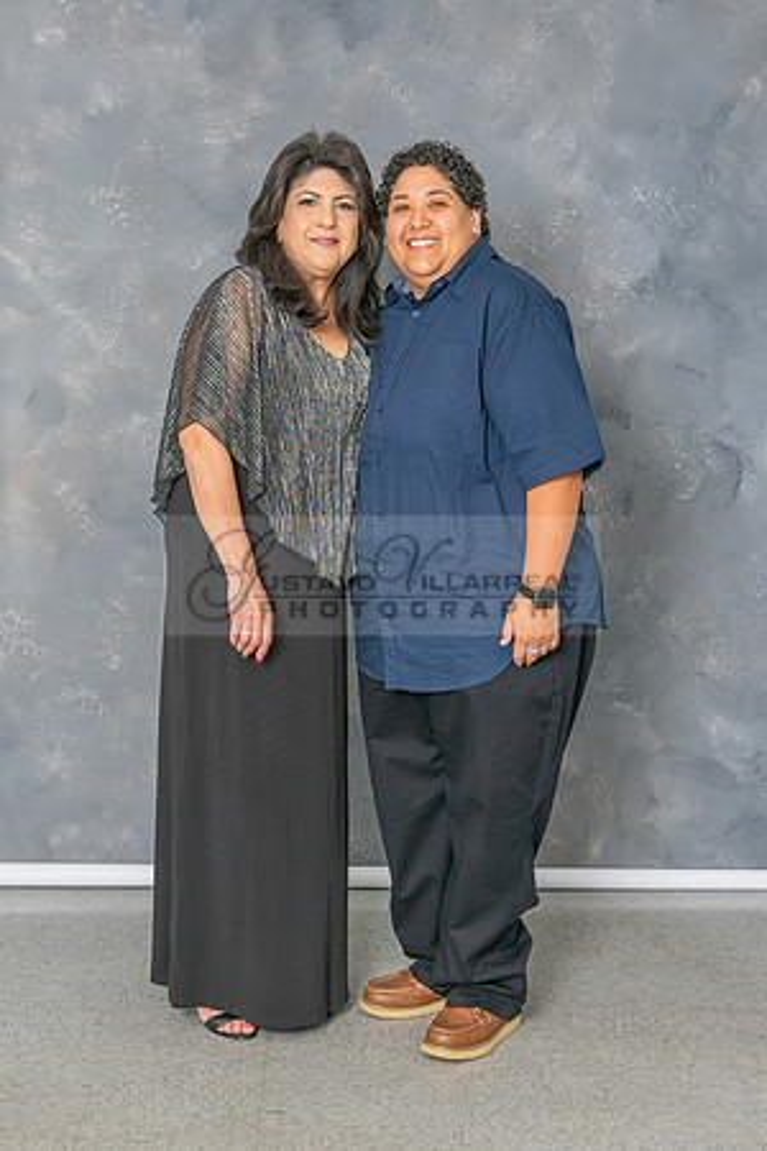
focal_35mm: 60
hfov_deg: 22.7
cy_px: 552
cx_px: 315
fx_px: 1910
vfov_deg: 33.5
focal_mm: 32.5
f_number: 5.6
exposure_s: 1/200
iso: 200
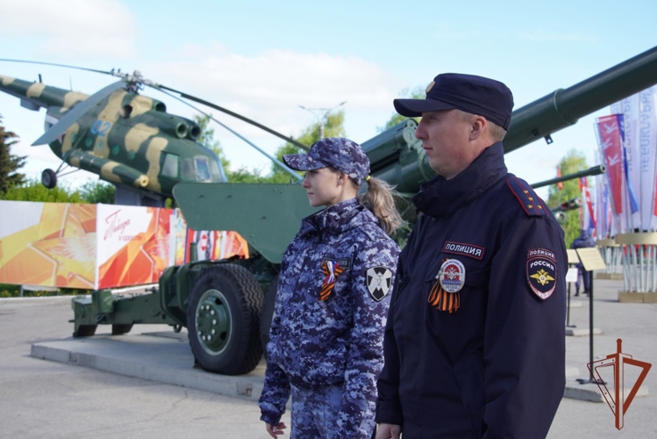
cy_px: 220
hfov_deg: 38.9
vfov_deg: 26.5
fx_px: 931
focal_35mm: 51
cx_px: 328
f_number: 6.3
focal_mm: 34
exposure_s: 1/125
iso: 100
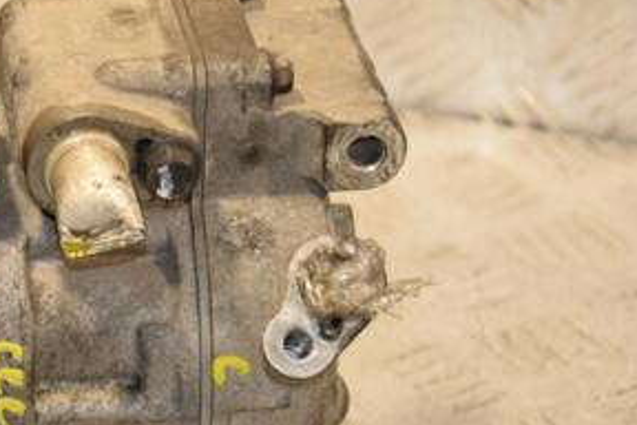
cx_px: -2
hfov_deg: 8.7
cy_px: 286
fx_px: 4141
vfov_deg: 5.9
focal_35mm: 234
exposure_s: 1/125
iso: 800
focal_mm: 75
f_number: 5.3
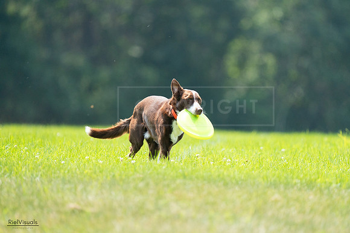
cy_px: 116
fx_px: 5261
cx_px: 175
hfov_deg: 3.8
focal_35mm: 541
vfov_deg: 2.5
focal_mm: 541
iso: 3200
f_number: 6.3
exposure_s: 1/4000
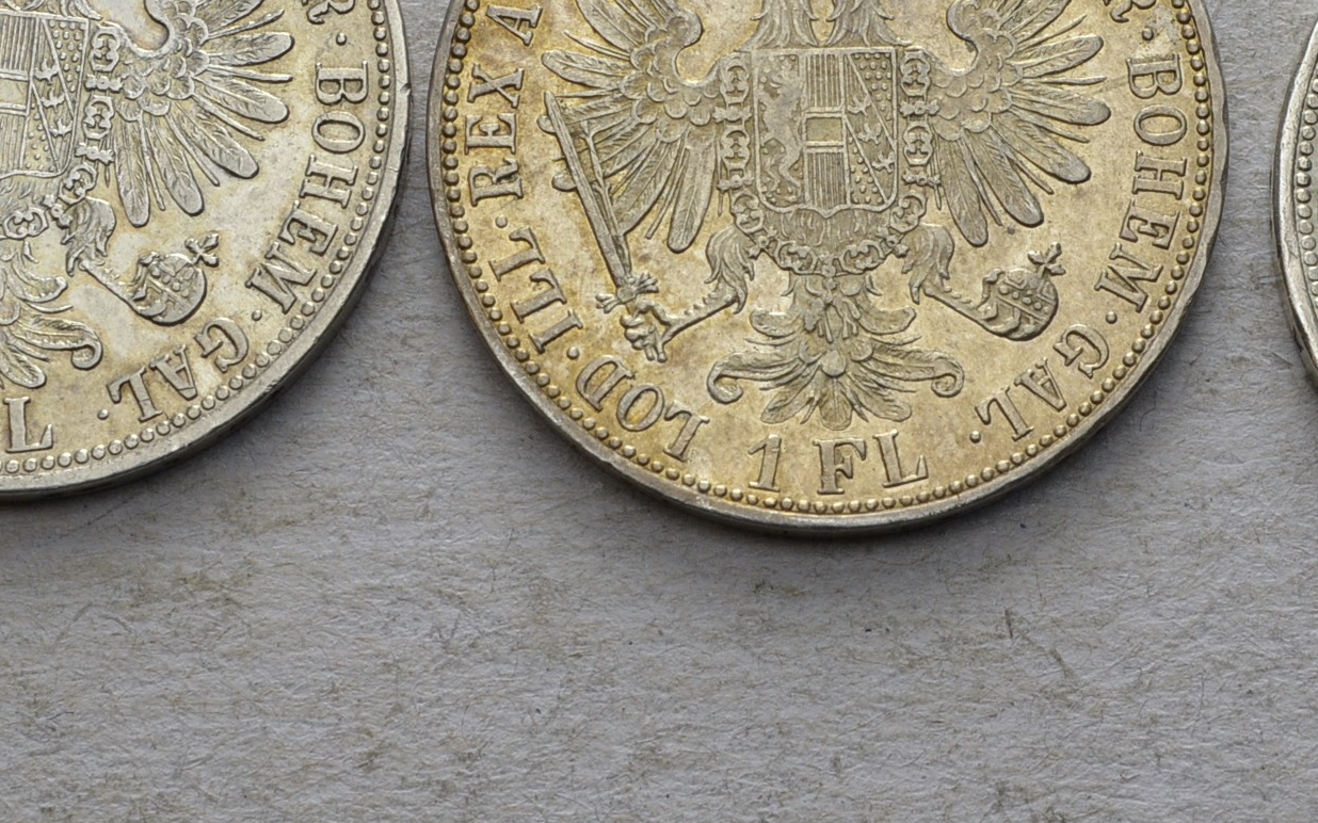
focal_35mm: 146
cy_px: 201
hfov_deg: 14.3
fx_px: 5243
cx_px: 817
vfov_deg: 9.0
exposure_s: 1/250
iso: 400
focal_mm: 48
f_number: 14
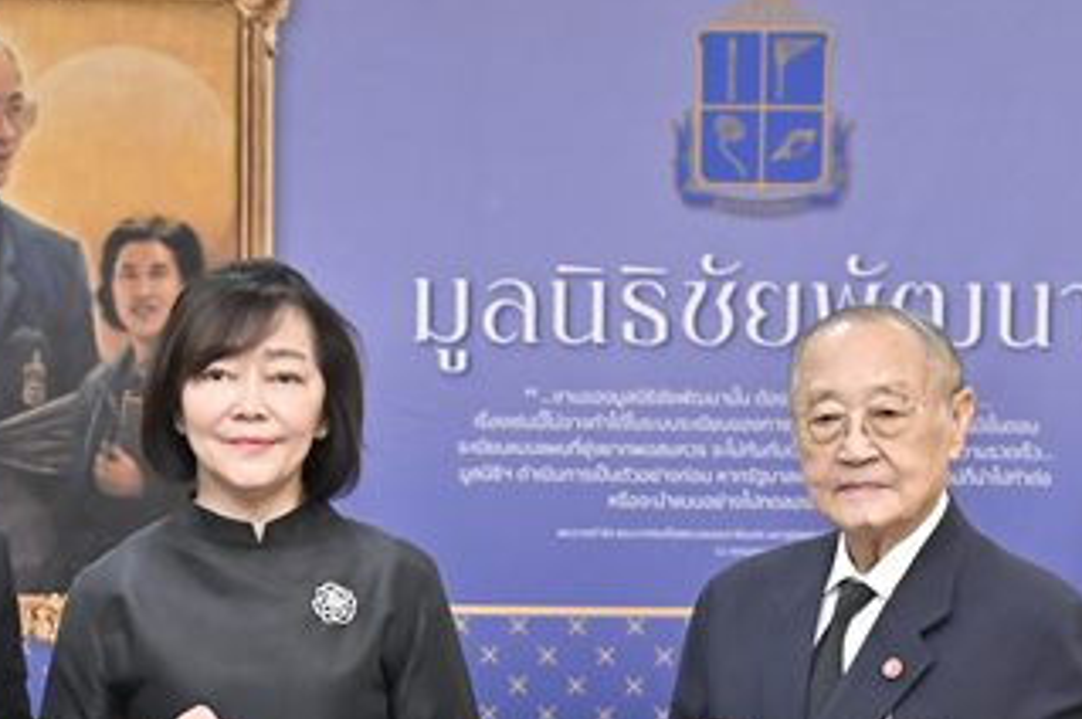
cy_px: 894
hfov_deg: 17.2
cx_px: 397
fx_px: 3573
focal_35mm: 119
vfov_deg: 11.2
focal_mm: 38
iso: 2200
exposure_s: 1/180
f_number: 5.6
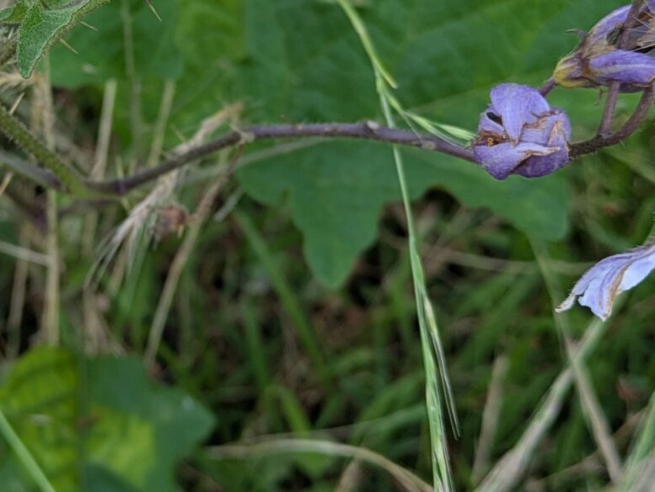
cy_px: 163
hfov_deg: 23.2
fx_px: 1553
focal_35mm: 82
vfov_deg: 18.0
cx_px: 75
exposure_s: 1/281
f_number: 1.89
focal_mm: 5.43
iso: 43
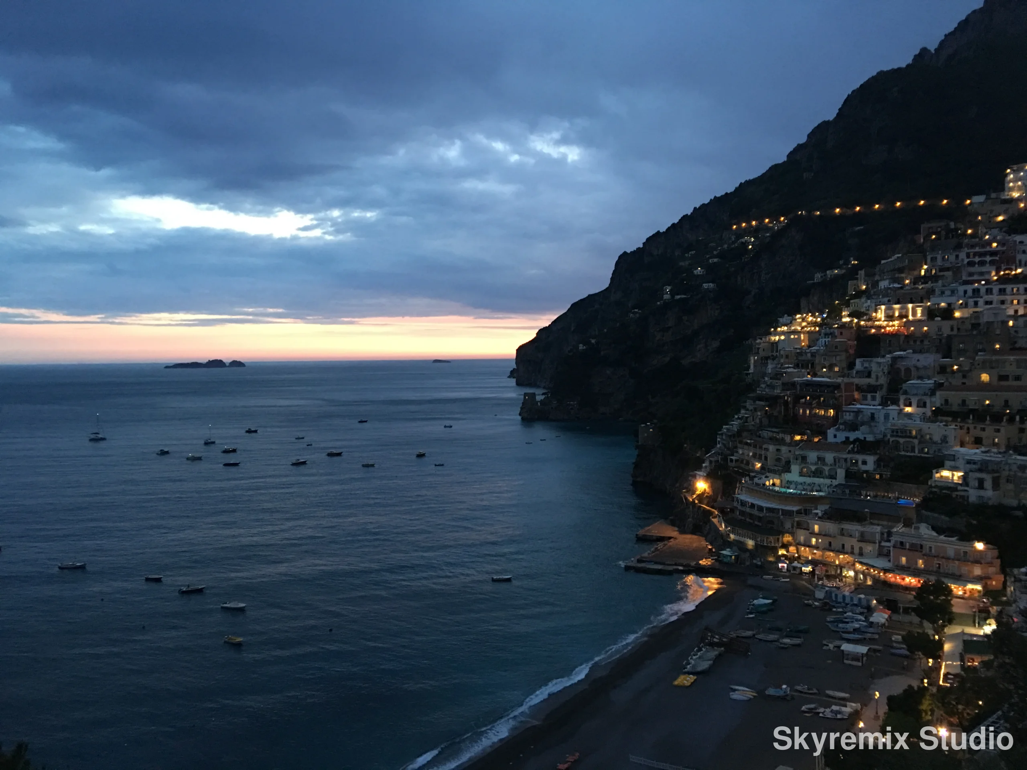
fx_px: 860
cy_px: 385
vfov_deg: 48.2
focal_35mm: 29
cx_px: 514
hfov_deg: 61.7
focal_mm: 4.15
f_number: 2.2
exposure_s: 1/8
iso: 125
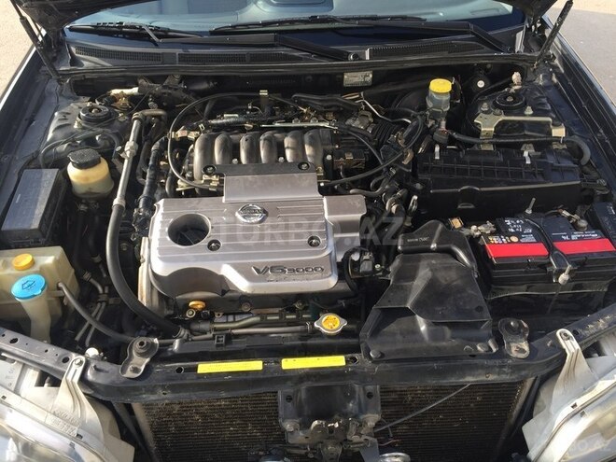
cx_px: 308
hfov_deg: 61.7
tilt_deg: -44.0
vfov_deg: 48.2
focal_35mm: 29
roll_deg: -1.8
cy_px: 231
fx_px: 516
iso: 32
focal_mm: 4.15
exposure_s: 1/380
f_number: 2.2
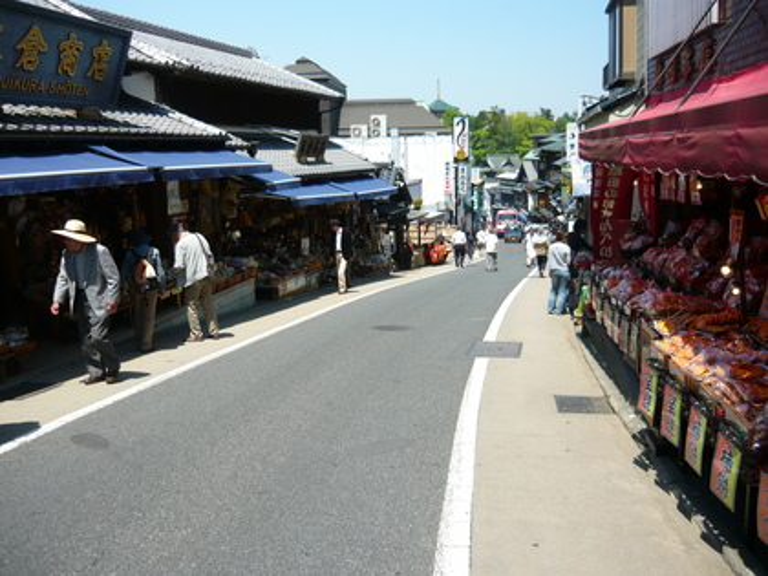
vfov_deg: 42.9
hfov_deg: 55.4
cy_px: 288
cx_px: 384
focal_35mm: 33
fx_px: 732
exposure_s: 1/800
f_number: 2.8
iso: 100
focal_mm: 5.5
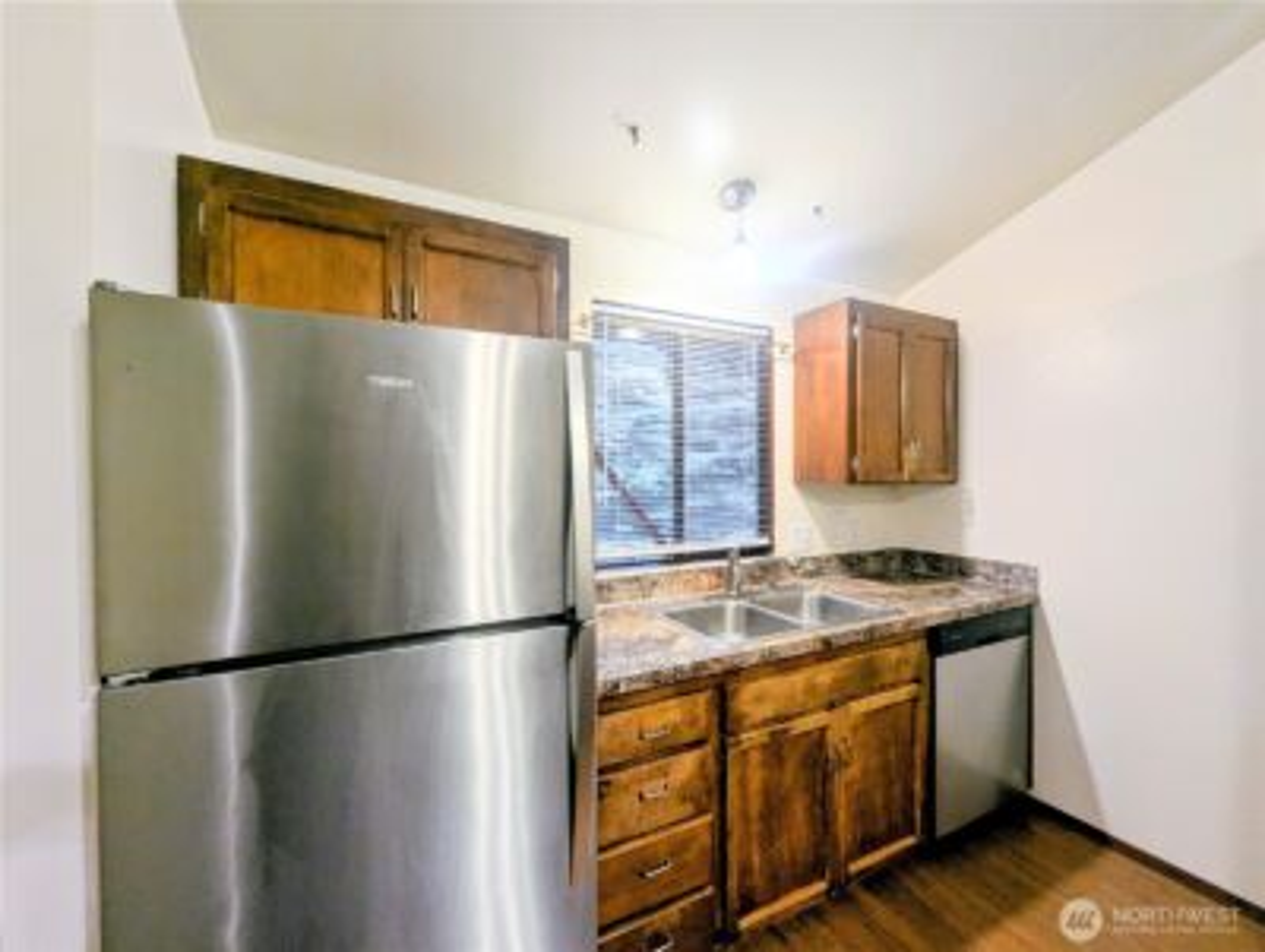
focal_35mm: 13
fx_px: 476
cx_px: 632
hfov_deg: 106.1
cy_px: 476
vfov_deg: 90.0
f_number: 2.2
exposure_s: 1/24
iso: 86
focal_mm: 1.95
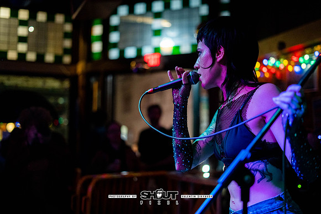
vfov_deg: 27.0
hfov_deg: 39.6
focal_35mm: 50
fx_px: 446
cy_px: 107
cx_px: 160
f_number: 1.8
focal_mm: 50
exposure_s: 1/160
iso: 1600
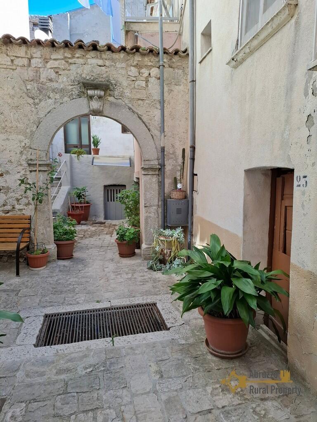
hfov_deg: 58.9
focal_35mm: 23
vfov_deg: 73.9
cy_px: 211
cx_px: 158
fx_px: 281
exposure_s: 1/420
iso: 50
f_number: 1.8
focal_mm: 5.54
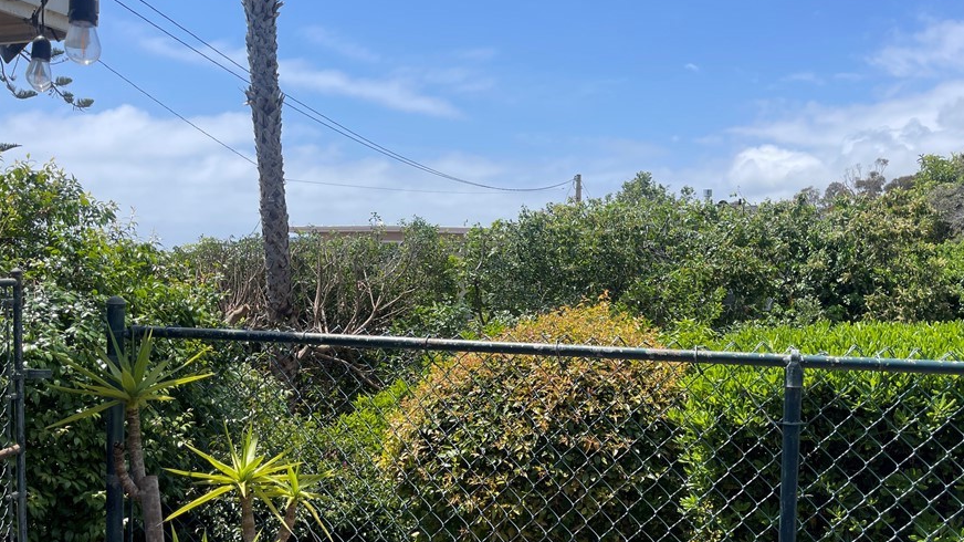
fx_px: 818
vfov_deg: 36.5
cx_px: 546
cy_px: 320
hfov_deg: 60.8
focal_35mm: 32
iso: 32
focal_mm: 5.1
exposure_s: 1/3448
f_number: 1.6
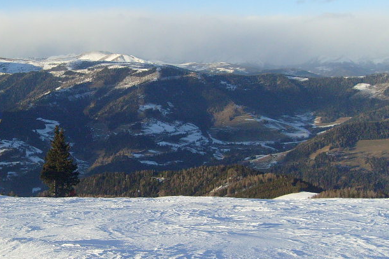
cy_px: 146
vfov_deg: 22.2
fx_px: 659
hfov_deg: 32.4
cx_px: 104
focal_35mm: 61
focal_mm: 5.8
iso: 80
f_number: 7.1
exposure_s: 1/250
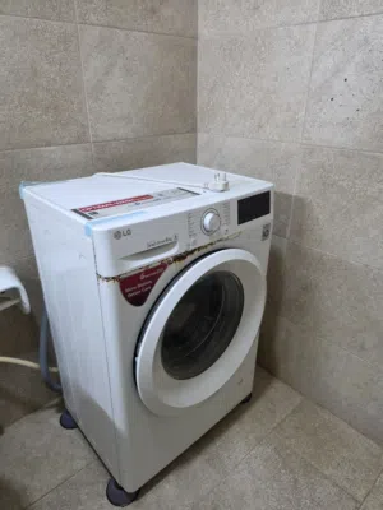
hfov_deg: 58.9
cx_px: 192
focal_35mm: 23
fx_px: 339
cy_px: 255
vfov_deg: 73.9
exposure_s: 1/100
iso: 500
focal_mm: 6.3
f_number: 1.7
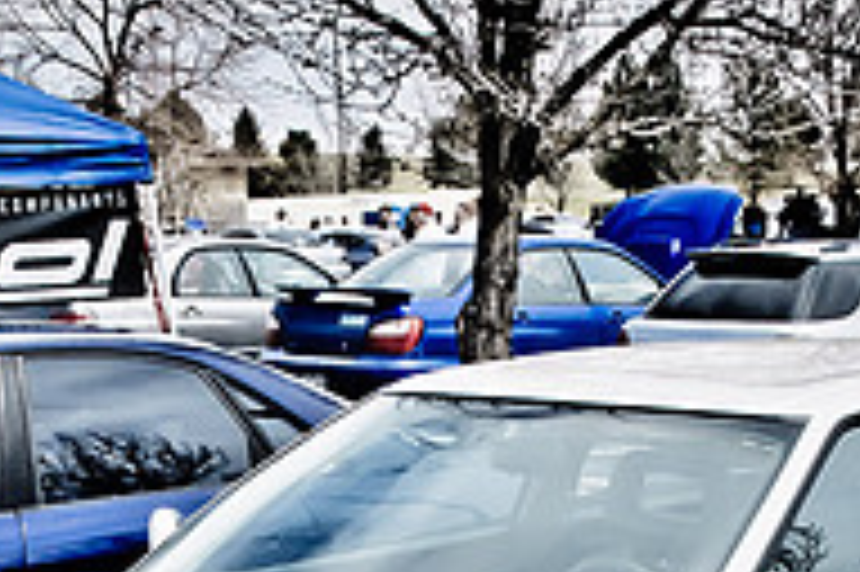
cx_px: 338
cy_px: 779
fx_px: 2172
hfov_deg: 22.4
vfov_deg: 14.3
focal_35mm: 91
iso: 200
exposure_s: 1/320
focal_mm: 20
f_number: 9
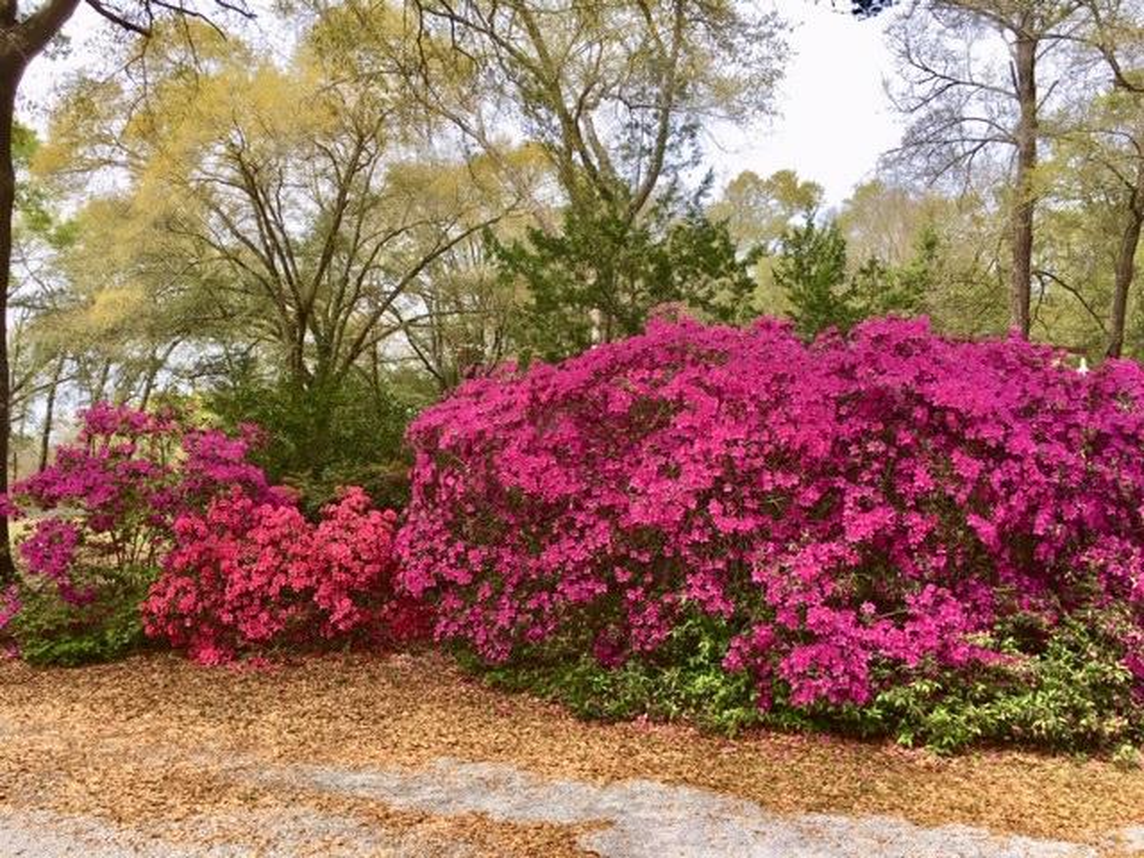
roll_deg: -0.6
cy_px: 429
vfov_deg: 48.2
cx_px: 572
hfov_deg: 61.7
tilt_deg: +3.3
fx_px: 958
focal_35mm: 29
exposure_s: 1/674
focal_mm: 4.15
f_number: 2.2
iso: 25
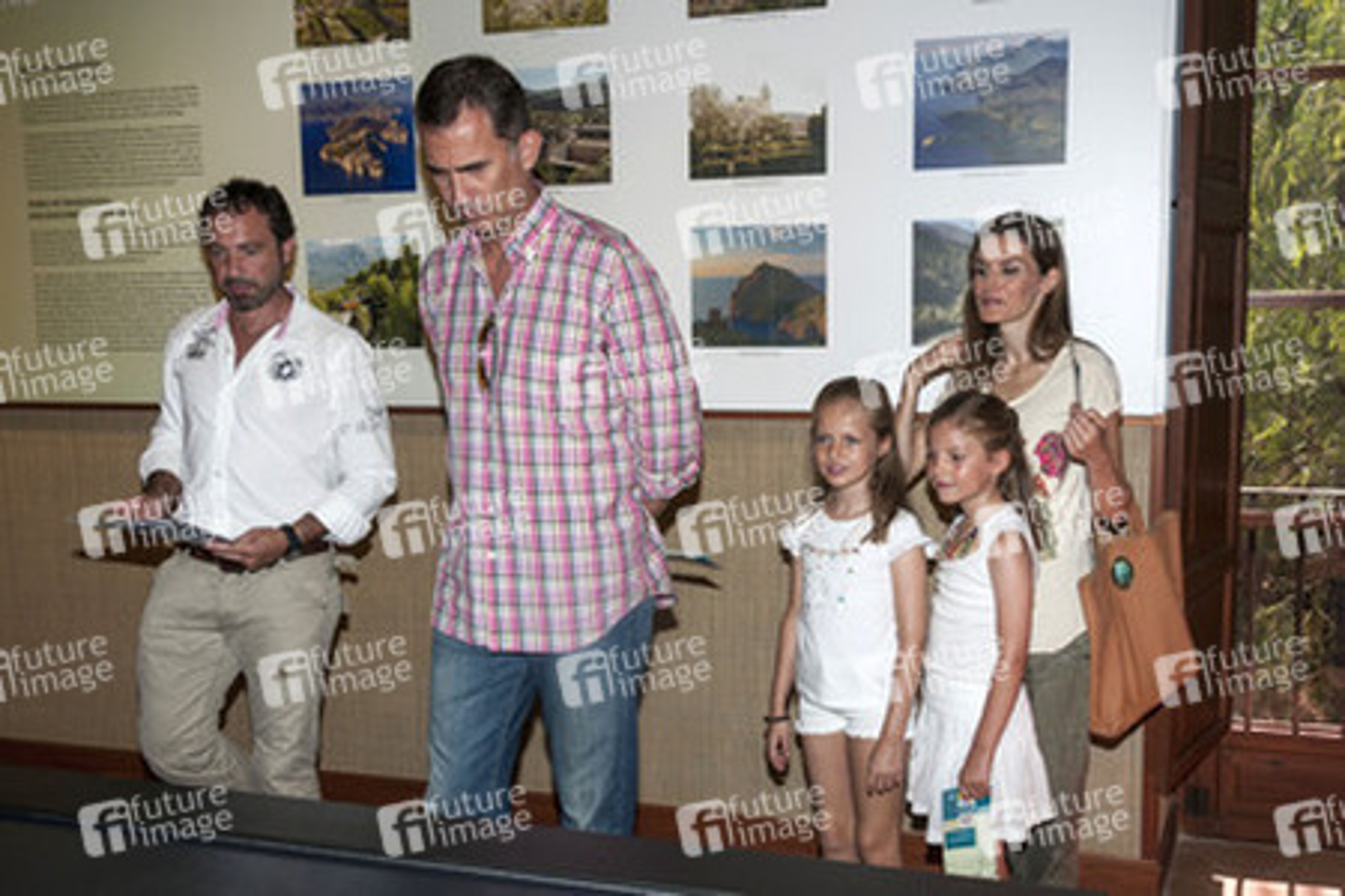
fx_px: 1345
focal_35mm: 36
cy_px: 448
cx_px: 672
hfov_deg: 53.1
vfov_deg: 36.9
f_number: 5.6
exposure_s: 1/80
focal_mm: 24
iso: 400
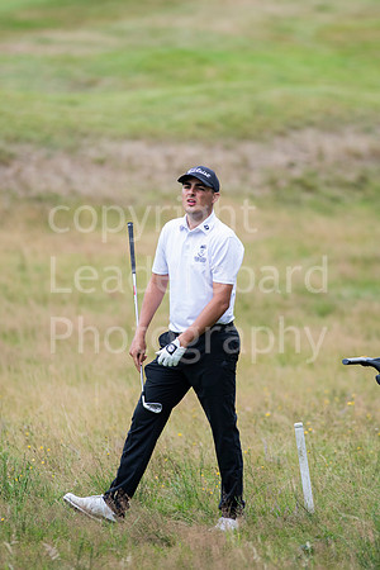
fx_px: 7124
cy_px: 285
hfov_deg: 3.1
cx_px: 190
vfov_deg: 4.6
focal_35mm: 450
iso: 500
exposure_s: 1/1250
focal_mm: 300
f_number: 4
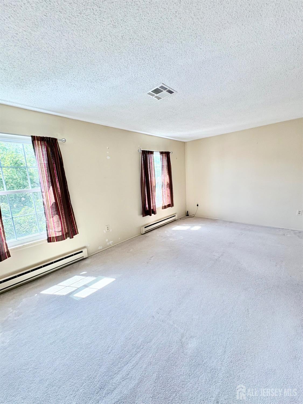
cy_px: 202
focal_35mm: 14
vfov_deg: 102.1
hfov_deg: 85.7
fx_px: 163
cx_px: 152
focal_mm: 2.22
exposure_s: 1/120
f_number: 2.2
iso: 160
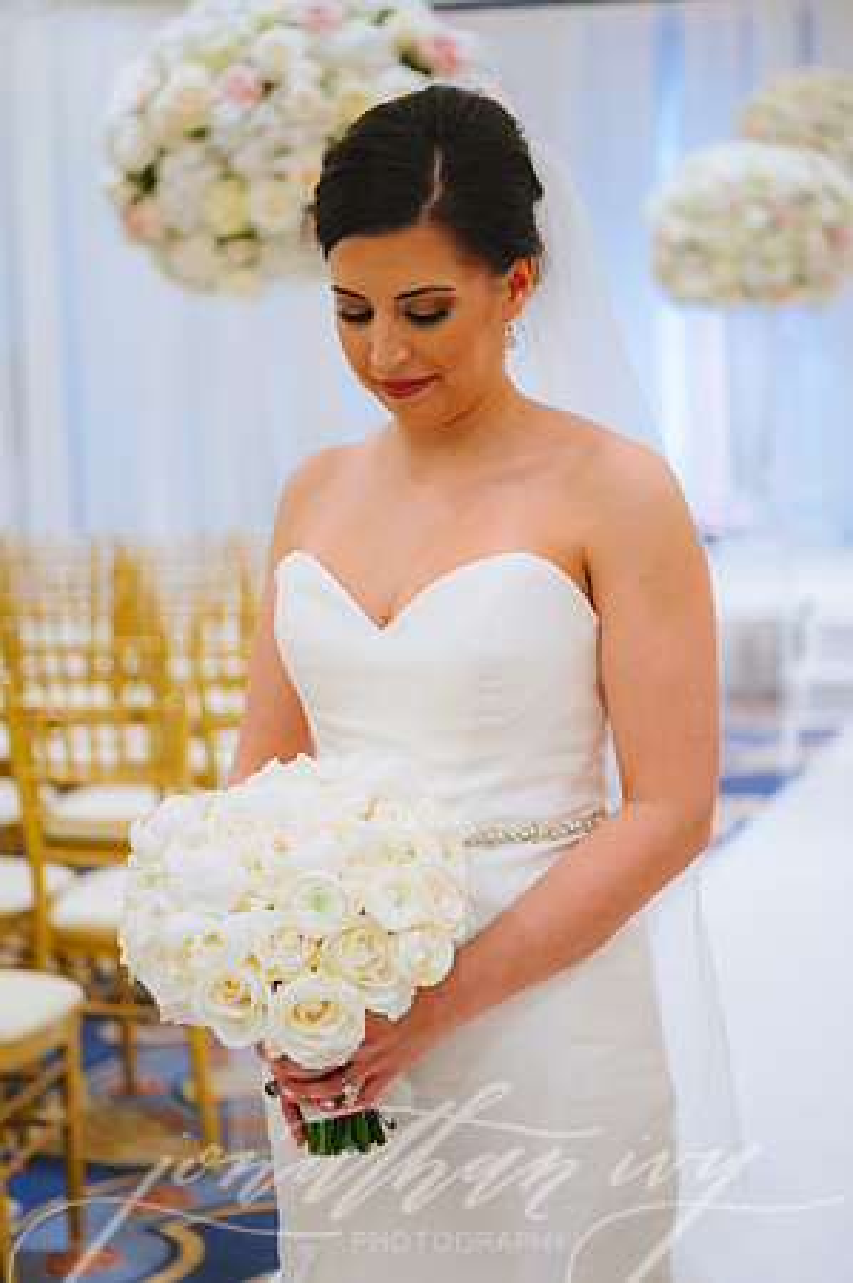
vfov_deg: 28.9
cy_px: 642
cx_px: 426
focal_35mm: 70
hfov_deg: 19.4
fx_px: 2493
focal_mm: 70
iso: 1600
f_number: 2.8
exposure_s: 1/160
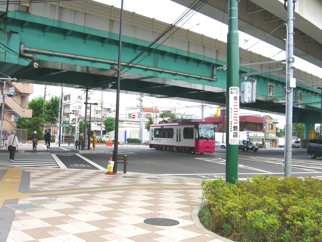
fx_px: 353
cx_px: 161
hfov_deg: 49.0
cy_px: 121
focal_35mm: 38
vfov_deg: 37.7
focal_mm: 7.9
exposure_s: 1/250
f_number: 4
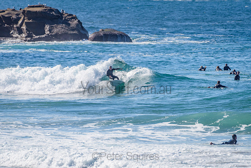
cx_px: 134
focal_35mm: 613
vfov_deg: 2.2
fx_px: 4277
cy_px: 80
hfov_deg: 3.4
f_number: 5.6
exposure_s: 1/4000
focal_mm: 500
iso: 220
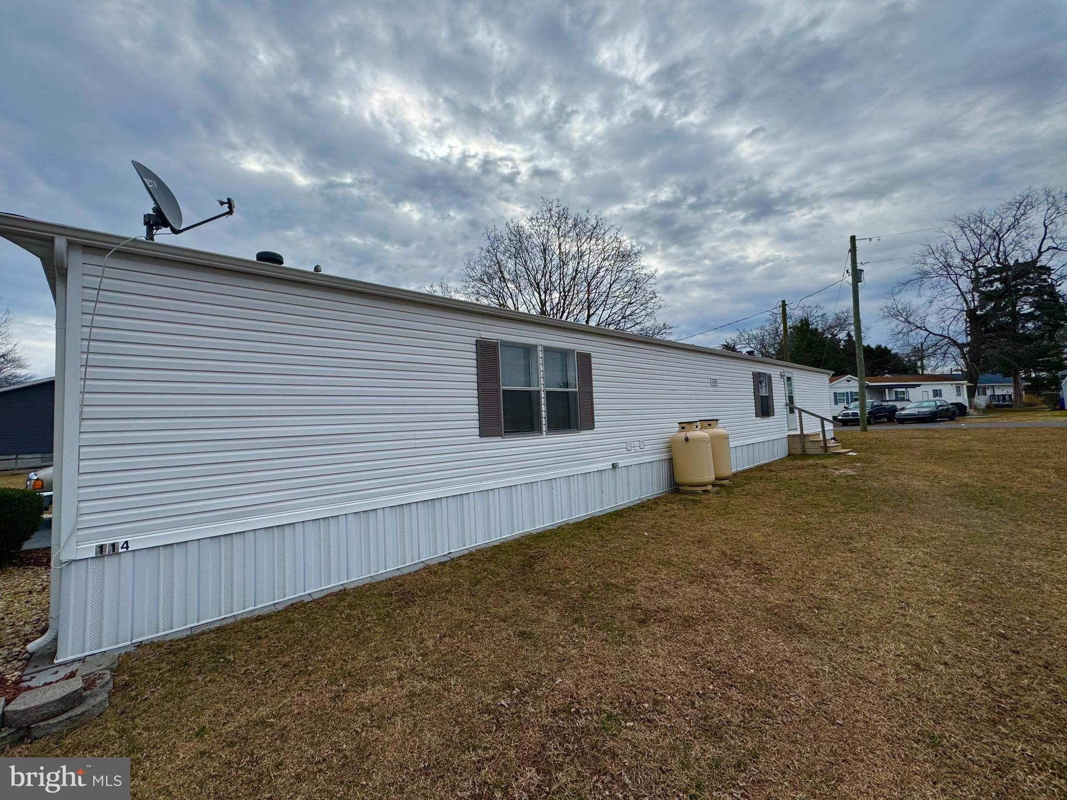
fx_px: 432
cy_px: 400
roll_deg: +2.1
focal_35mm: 14
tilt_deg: +3.5
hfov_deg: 102.1
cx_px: 534
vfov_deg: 85.7
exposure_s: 1/2028
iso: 50
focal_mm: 2.22
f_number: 2.2
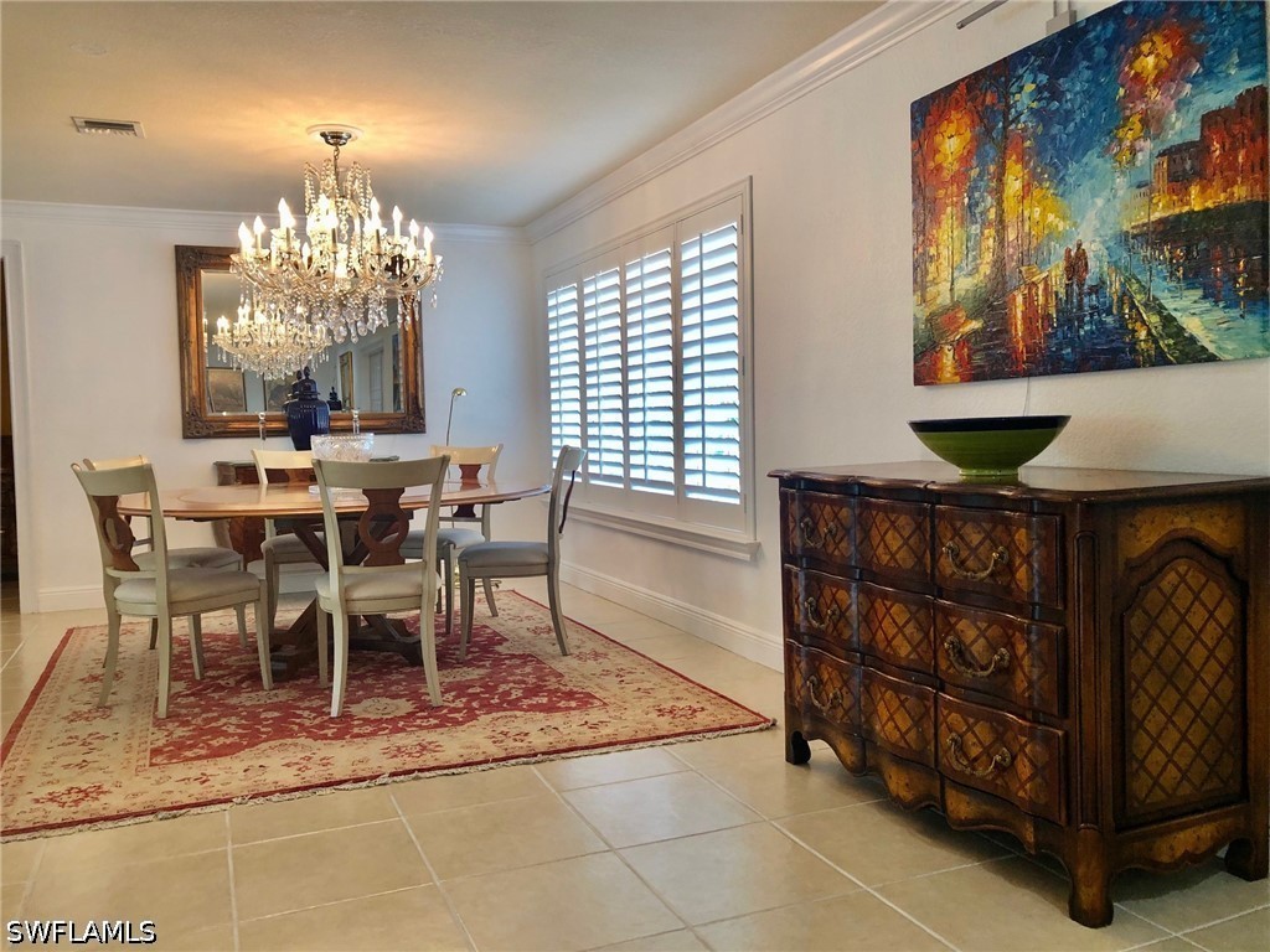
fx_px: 1027
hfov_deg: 63.4
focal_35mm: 28
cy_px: 476
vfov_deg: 49.7
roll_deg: +1.1
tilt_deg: -4.0
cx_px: 635
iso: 25
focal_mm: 3.99
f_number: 1.8
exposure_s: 1/40
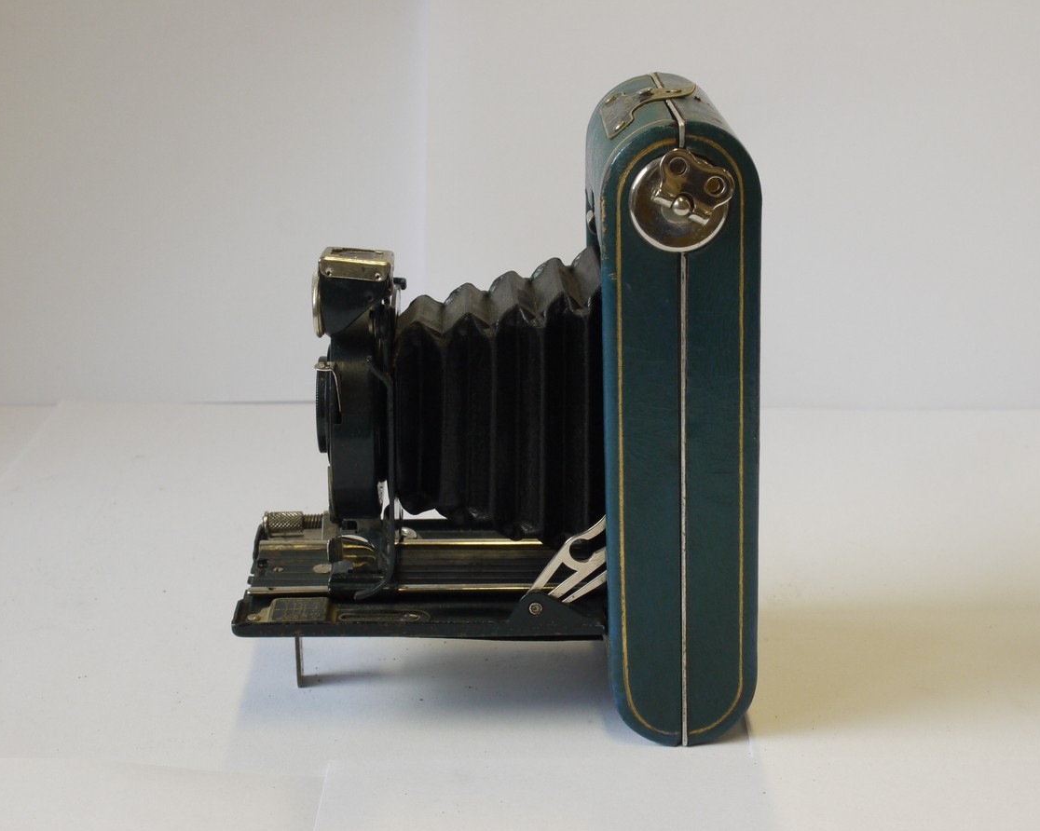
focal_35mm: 63
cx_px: 536
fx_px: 1938
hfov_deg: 30.0
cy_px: 418
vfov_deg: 24.2
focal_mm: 30
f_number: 11
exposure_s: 1/25
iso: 400
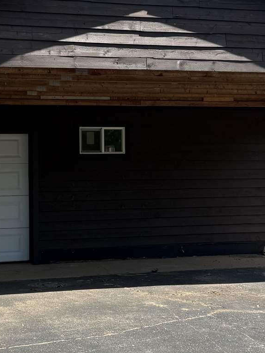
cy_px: 161
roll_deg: +0.2
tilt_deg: +1.1
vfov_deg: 27.0
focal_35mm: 72
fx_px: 735
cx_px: 67
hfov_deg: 20.3
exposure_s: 1/2232
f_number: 1.78
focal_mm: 6.76
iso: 80
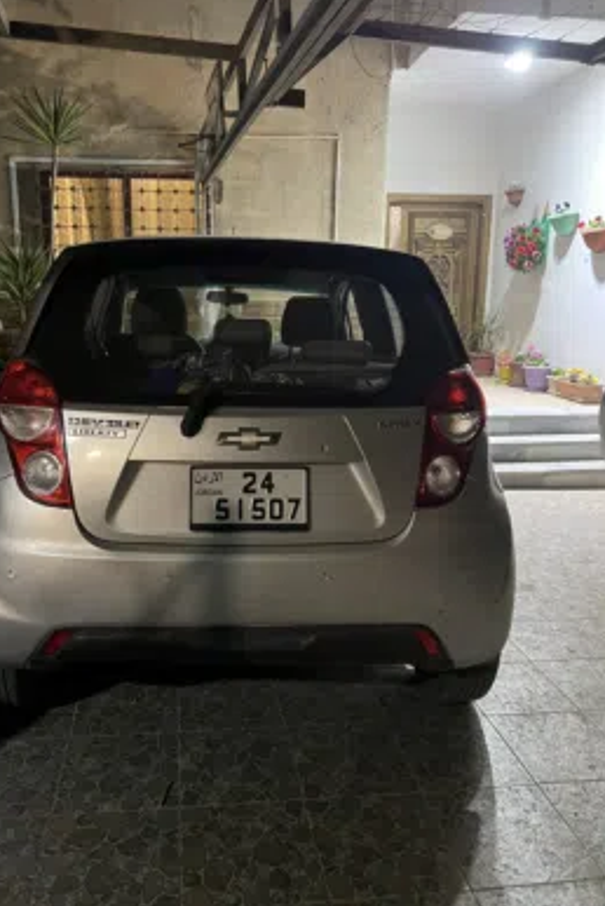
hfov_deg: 46.3
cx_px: 256
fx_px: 705
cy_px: 444
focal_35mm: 28
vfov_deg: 65.4
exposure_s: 1/33
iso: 640
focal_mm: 5.7
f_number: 1.5
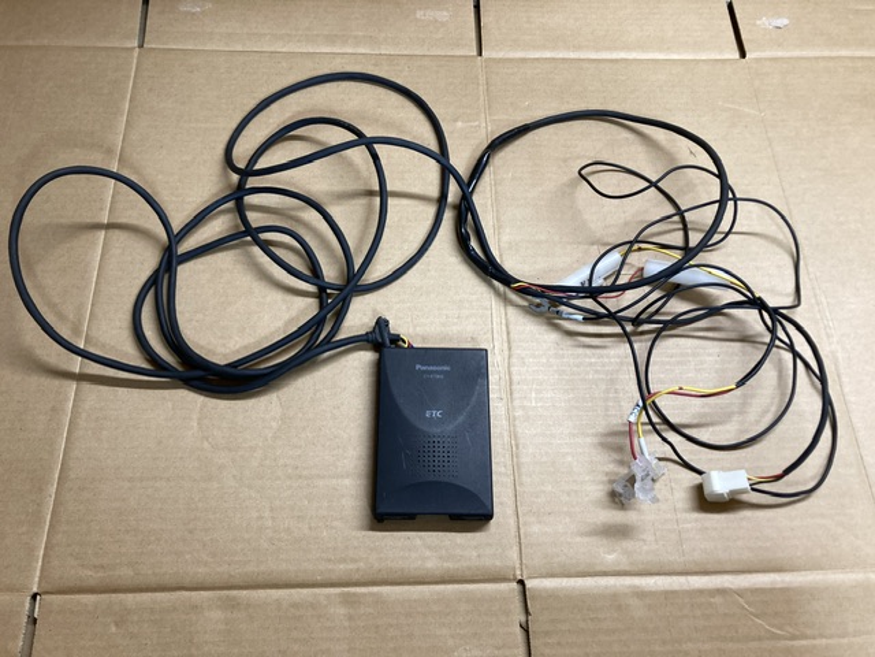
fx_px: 708
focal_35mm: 28
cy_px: 328
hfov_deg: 63.4
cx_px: 438
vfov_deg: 49.7
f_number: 1.8
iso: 100
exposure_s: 1/50
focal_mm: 3.99
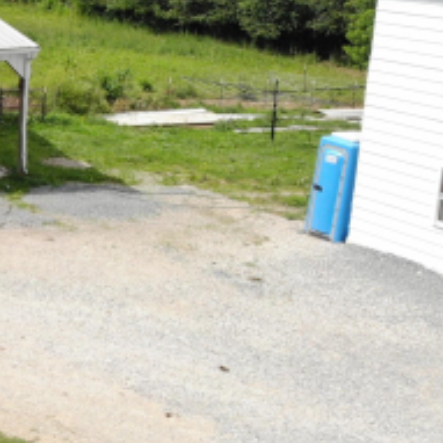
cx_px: -145
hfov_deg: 21.1
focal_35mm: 74
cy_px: 218
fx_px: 1071
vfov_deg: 23.4
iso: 100
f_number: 2.8
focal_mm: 4.5
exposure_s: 1/800
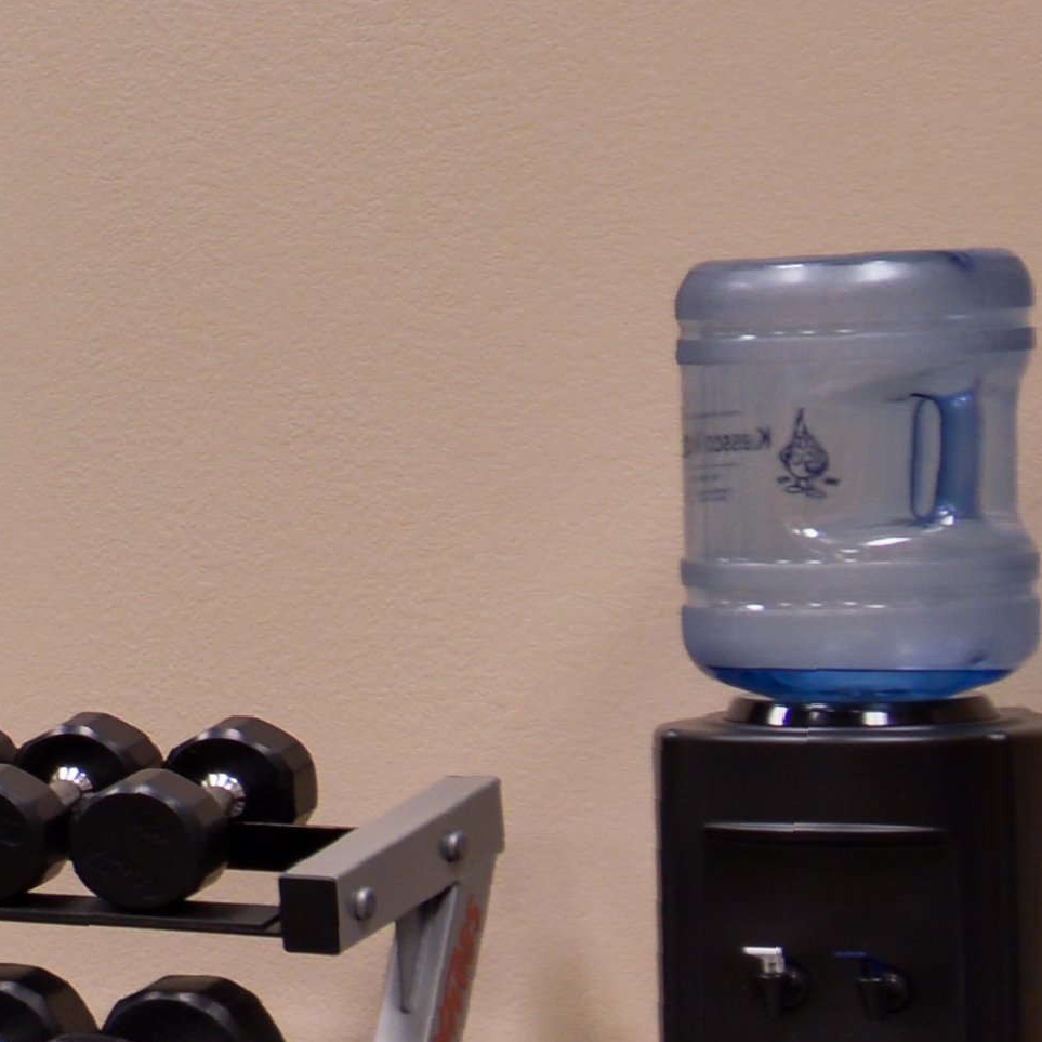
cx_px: -2878
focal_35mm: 156
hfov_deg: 8.0
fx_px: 5313
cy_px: 1223
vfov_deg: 11.0
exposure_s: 1/15
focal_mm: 24
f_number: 6.3
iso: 400
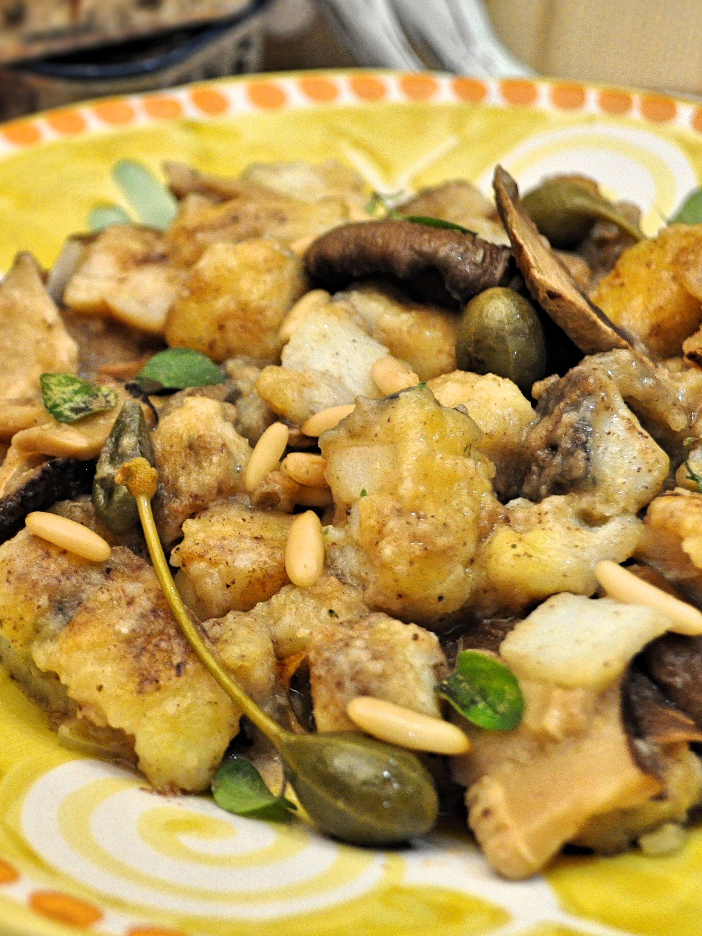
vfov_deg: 27.8
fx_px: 1893
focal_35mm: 70
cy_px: 467
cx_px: 111
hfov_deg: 20.7
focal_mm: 32
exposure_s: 1/50
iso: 1600
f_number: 4.8
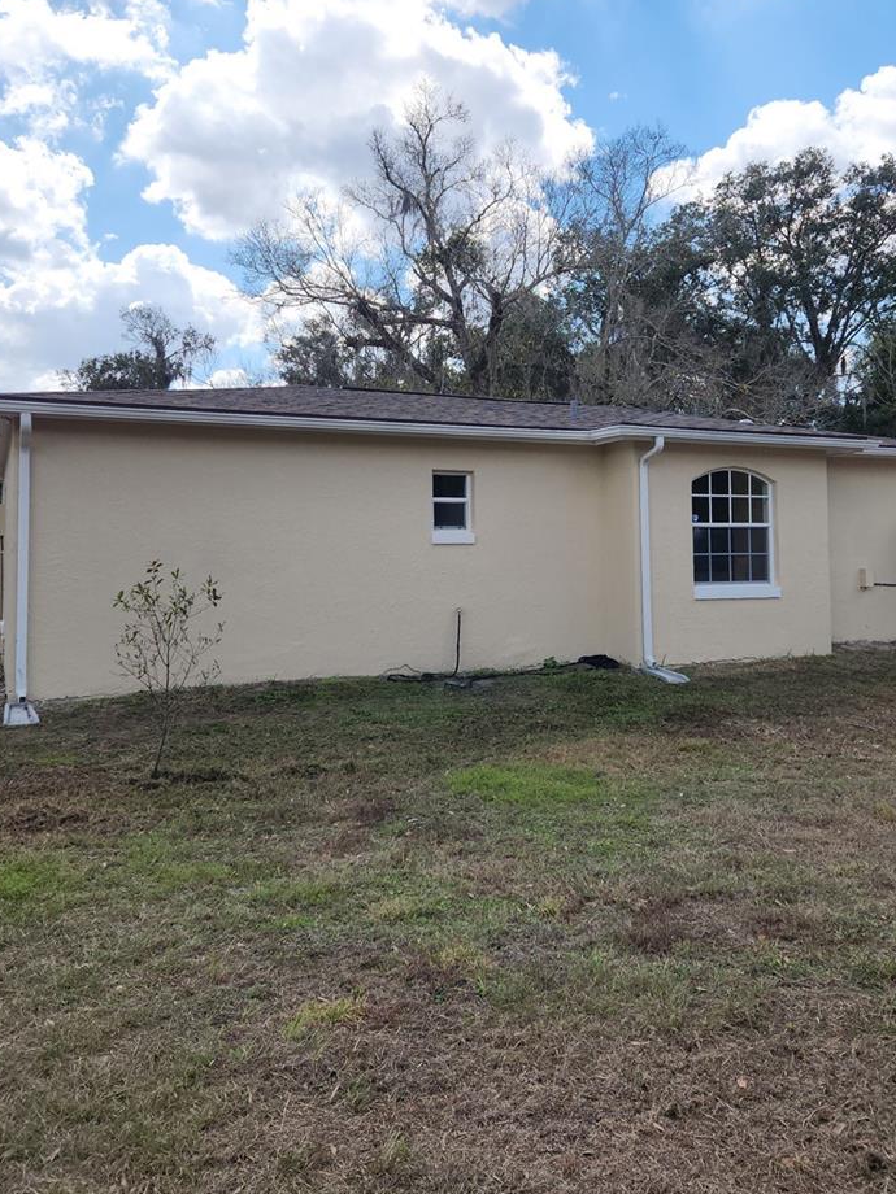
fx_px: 1035
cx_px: 527
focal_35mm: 30
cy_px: 498
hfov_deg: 46.6
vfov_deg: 59.6
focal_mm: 5.4
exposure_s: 1/1559
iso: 20
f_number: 1.8
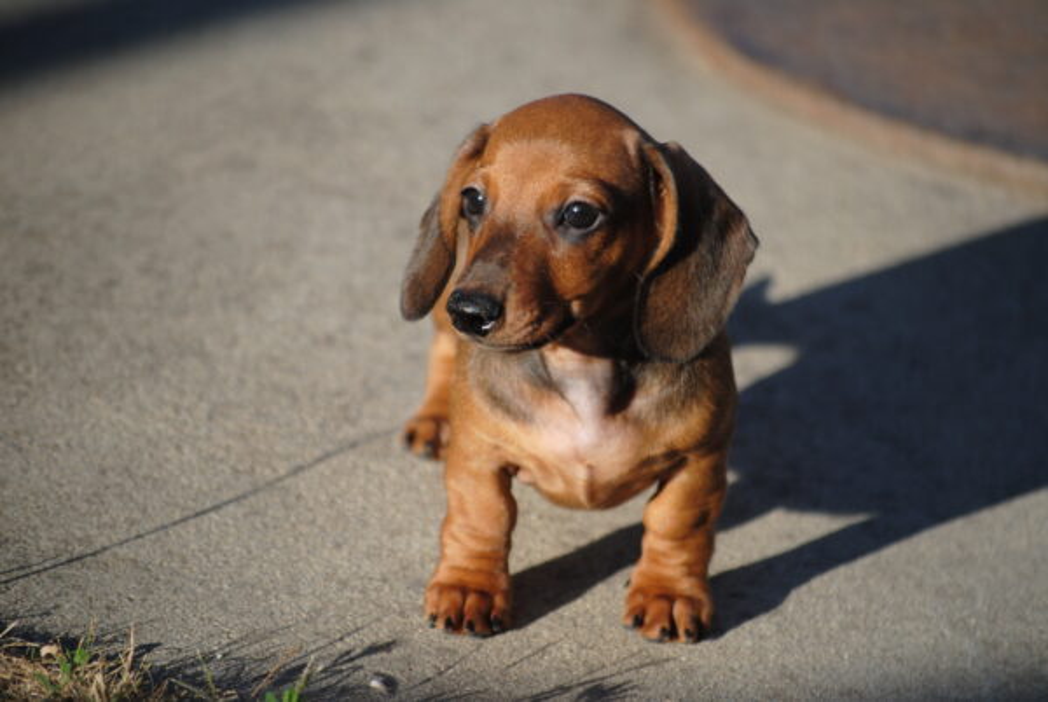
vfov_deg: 7.3
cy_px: 351
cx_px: 524
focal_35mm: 188
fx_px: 5466
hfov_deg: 11.0
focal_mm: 125
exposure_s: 1/500
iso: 140
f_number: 4.8
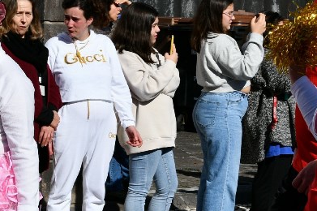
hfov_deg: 12.5
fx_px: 1452
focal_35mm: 165
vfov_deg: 8.3
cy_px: 106
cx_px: 194
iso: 100
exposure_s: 1/400
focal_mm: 42
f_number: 10
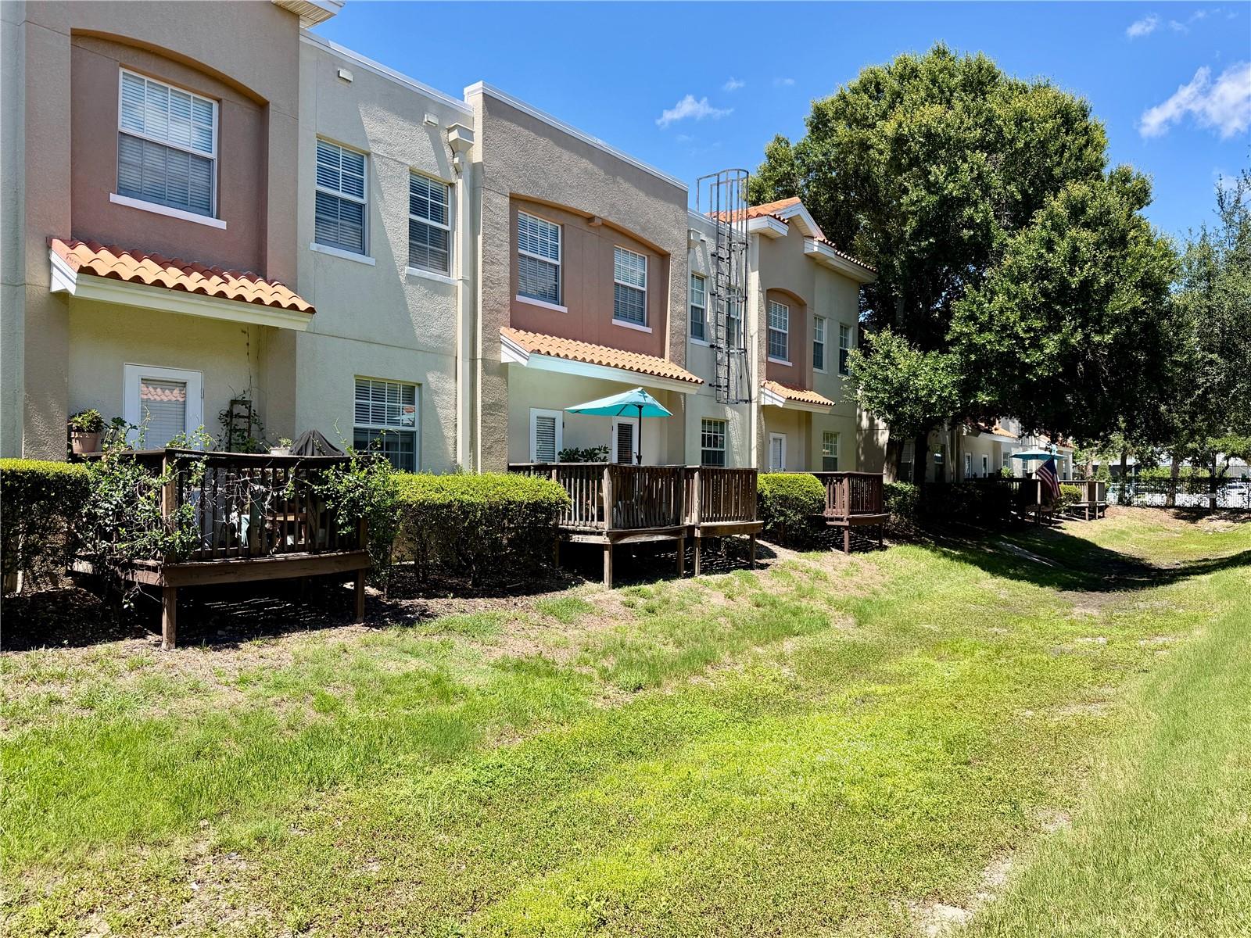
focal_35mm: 24
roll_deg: -0.4
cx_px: 626
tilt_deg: +0.9
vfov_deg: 56.8
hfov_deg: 71.6
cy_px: 469
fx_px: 867
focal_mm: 6.76
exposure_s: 1/2232
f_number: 1.78
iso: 80
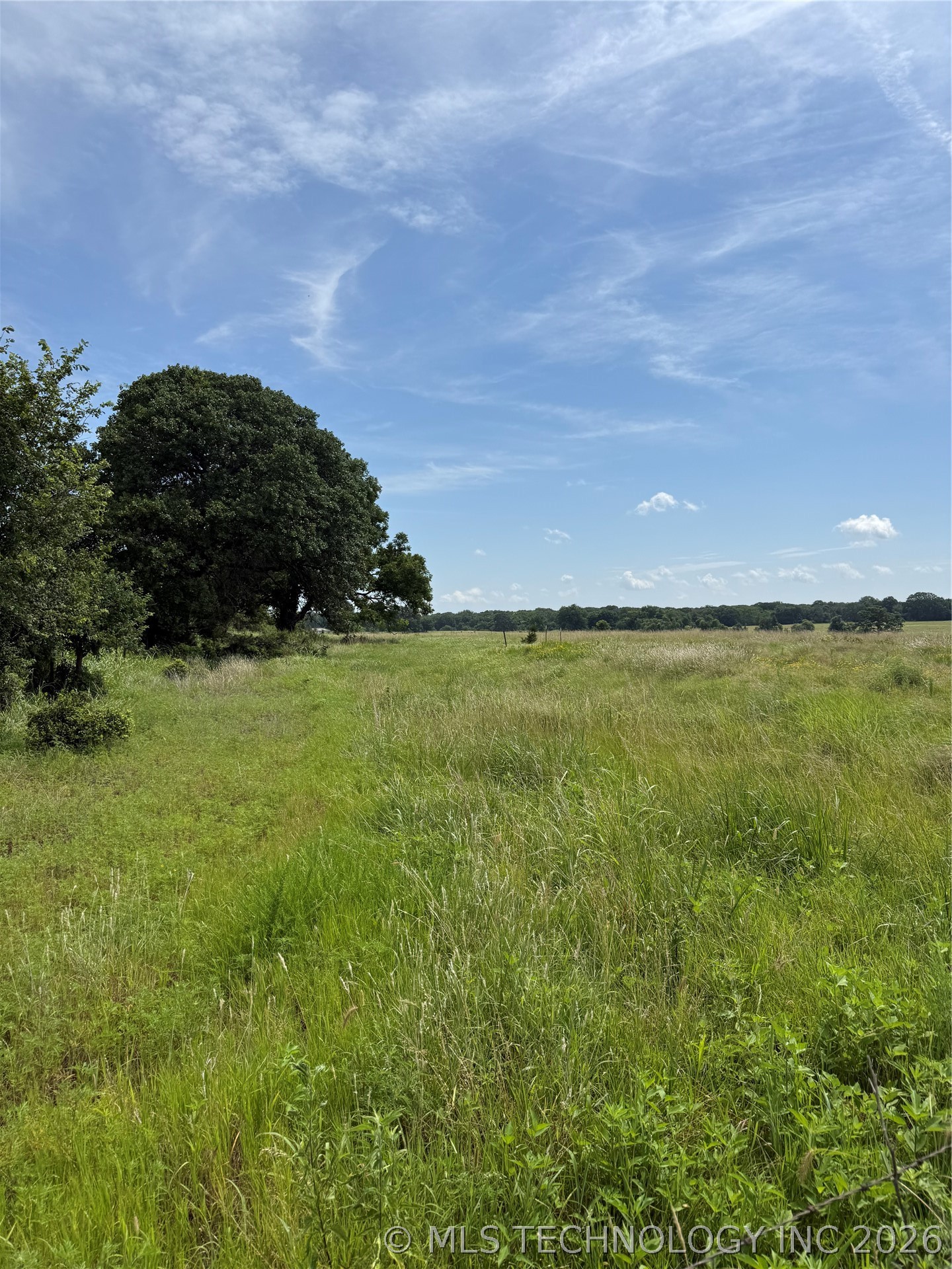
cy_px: 634
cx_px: 476
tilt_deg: -0.5
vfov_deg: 71.6
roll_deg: +0.6
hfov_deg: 56.8
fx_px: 880
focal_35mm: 24
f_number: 1.78
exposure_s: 1/6711
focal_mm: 6.76
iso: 80
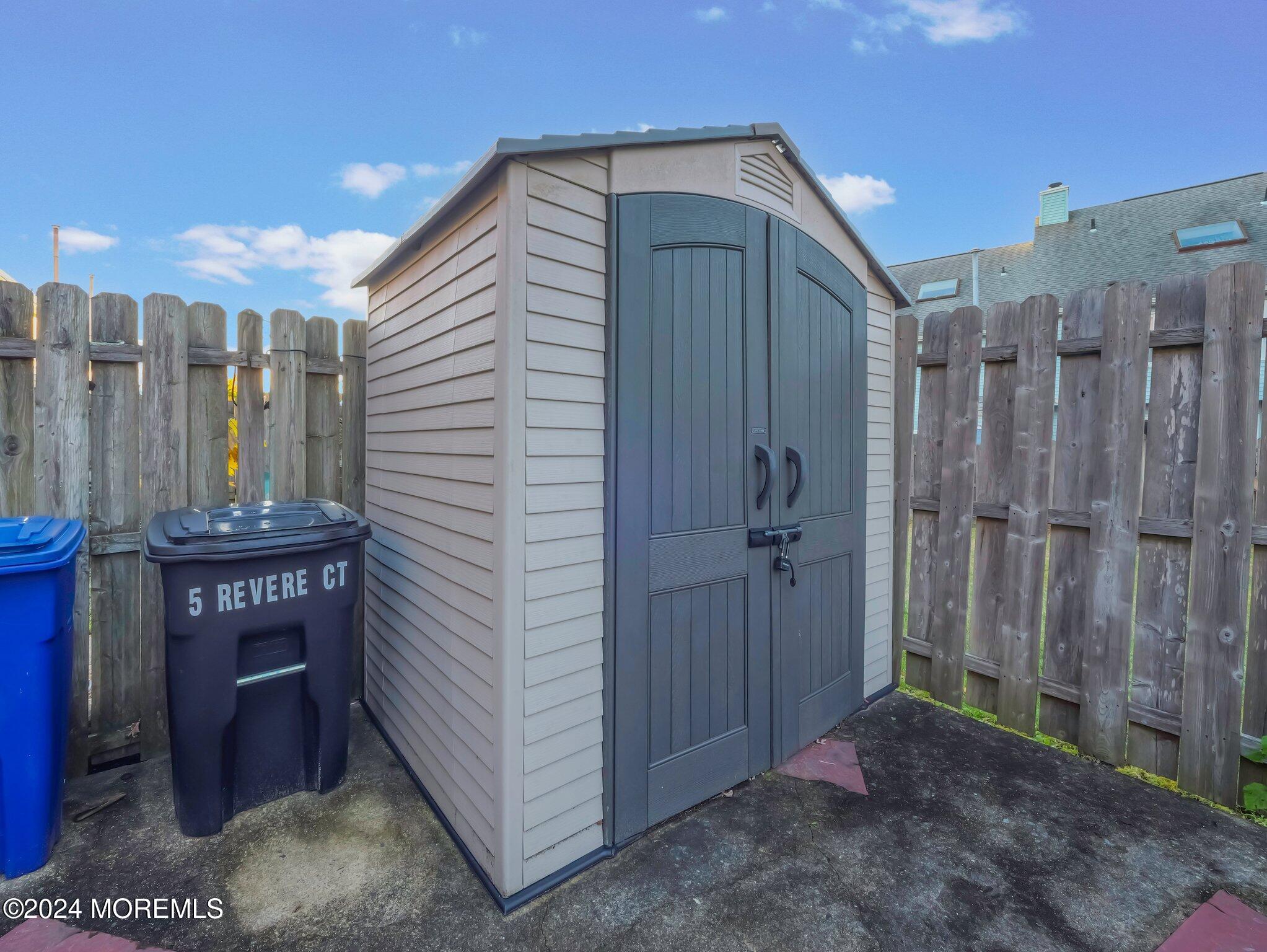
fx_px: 513
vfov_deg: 85.7
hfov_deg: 102.0
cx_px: 634
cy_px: 476
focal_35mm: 14
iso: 400
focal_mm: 7
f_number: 8
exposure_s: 1/15
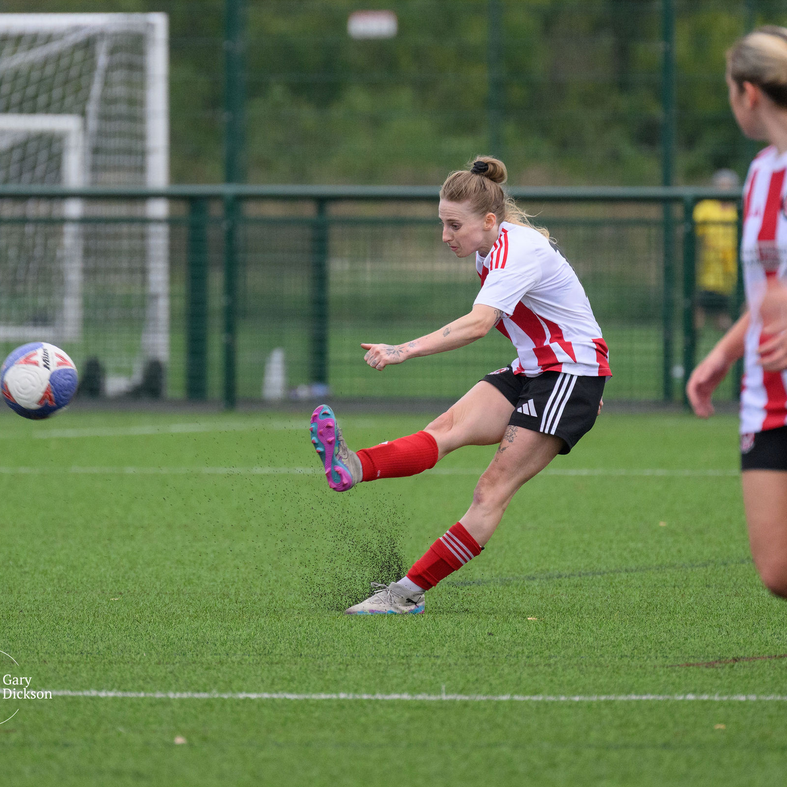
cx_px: 429
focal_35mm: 731
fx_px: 18803
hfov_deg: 2.4
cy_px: 293
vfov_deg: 2.4
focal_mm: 400
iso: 2200
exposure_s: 1/1000
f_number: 5.6
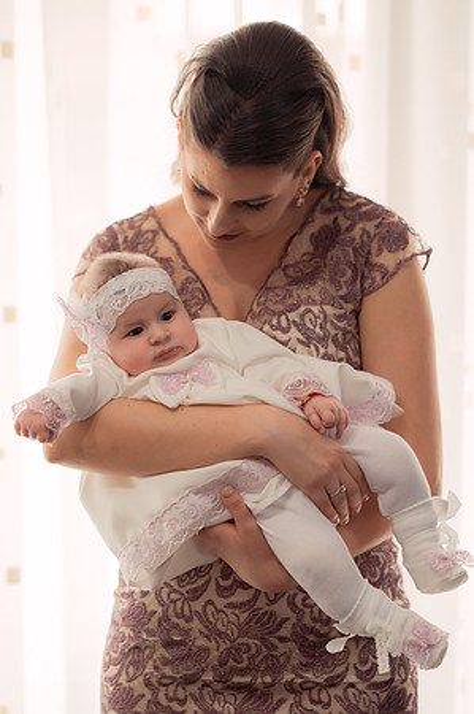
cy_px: 357
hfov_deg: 16.0
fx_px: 1683
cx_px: 237
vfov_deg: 23.9
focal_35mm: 85
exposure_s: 1/250
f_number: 2.5
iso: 1000
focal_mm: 85
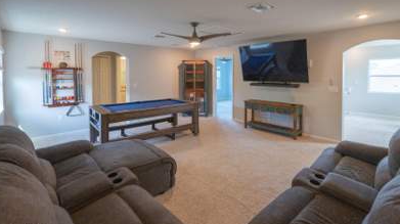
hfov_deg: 92.7
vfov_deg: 59.9
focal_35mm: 18
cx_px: 204
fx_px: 191
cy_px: 81
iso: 200
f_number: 5
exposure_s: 1/125
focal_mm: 14
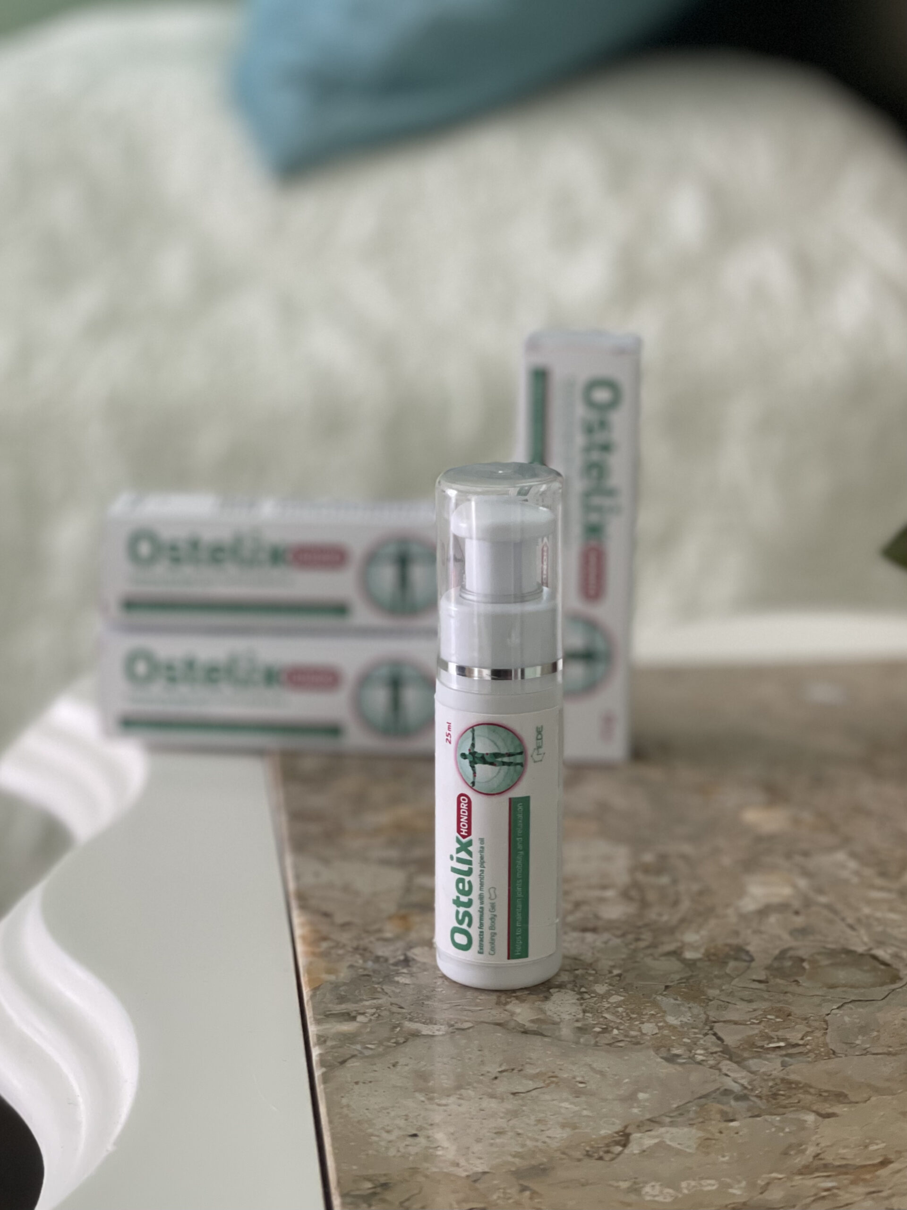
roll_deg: +1.3
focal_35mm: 64
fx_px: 2236
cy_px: 605
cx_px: 454
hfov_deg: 22.9
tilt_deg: -14.5
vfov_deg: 30.3
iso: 200
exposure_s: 1/121
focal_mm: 7.5
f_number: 2.2
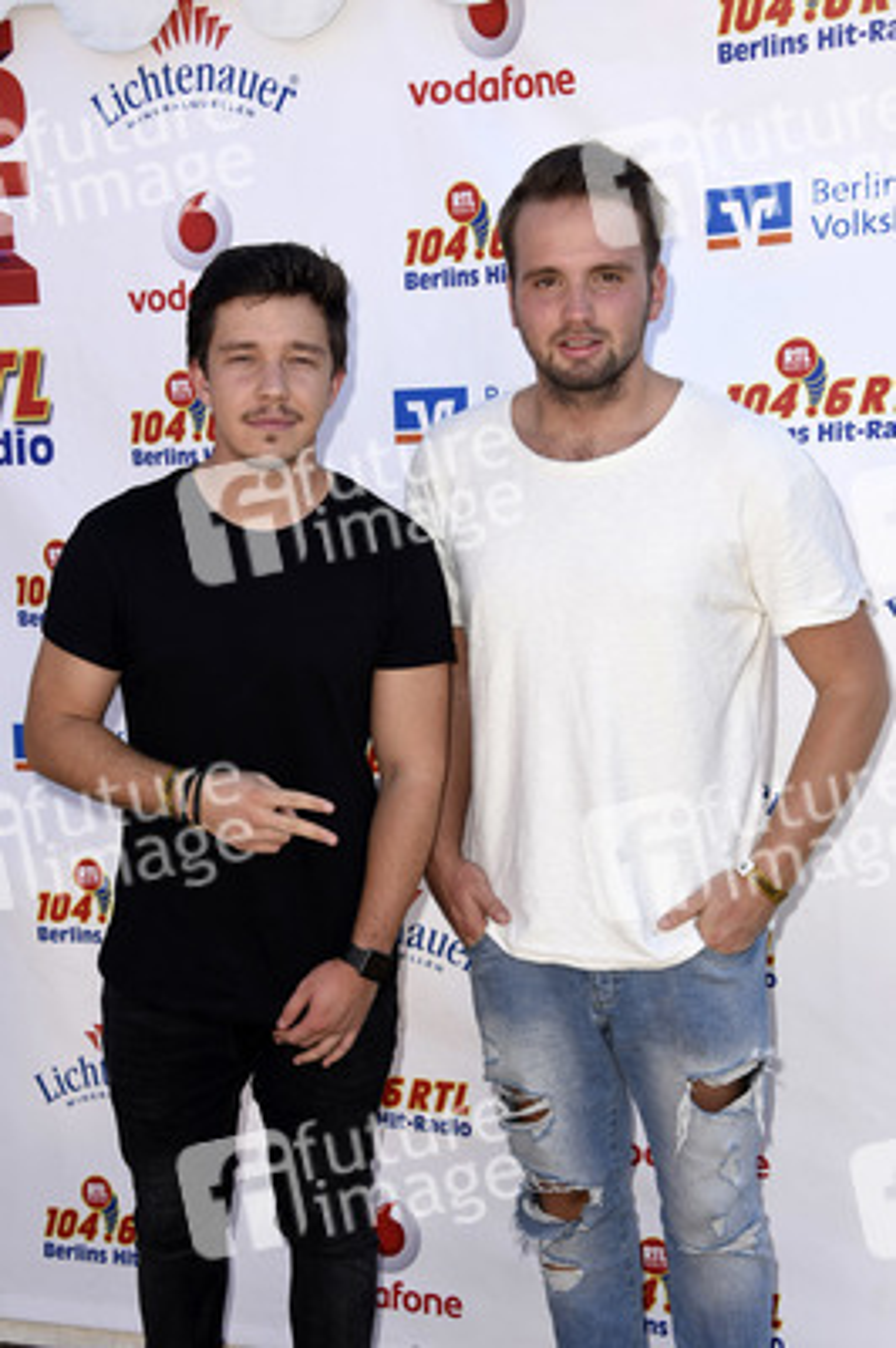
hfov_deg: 26.9
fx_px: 1870
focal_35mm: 50
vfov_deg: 39.6
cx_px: 448
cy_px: 674
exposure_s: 1/320
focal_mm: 50
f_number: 6.3
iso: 200
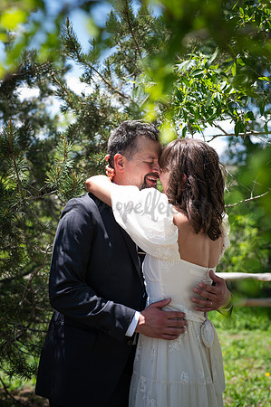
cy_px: 204
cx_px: 136
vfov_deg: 39.6
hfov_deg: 26.9
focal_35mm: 50
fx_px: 566
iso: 125
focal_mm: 50
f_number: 2.8
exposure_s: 1/640
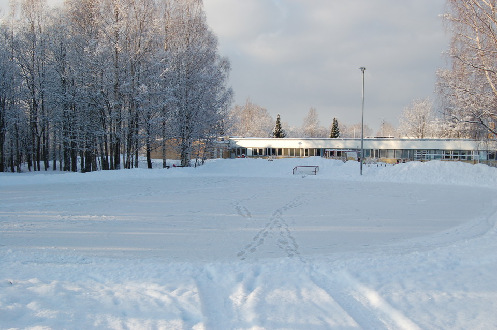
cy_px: 165
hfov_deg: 46.4
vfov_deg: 31.8
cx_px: 248
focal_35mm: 42
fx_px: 579
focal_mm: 28
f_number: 9
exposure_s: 1/320
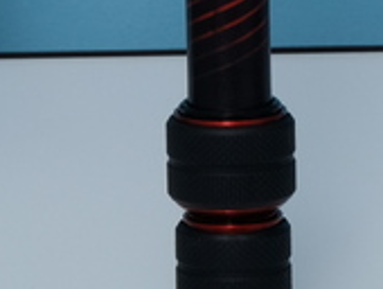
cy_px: -467
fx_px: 4731
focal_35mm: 427
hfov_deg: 4.6
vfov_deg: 3.4
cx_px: 383
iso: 200
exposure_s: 1/125
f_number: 8
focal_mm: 41.8
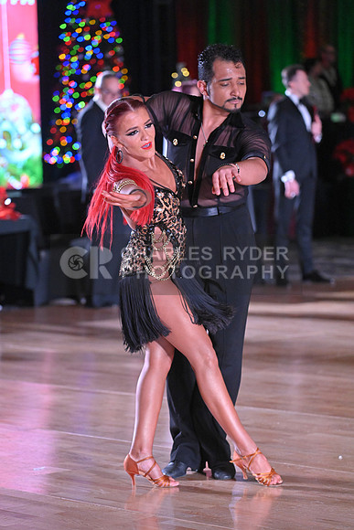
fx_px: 2137
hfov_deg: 9.5
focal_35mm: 145
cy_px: 265
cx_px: 177
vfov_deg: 14.2
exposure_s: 1/400
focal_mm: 145
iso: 5000
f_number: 4.5
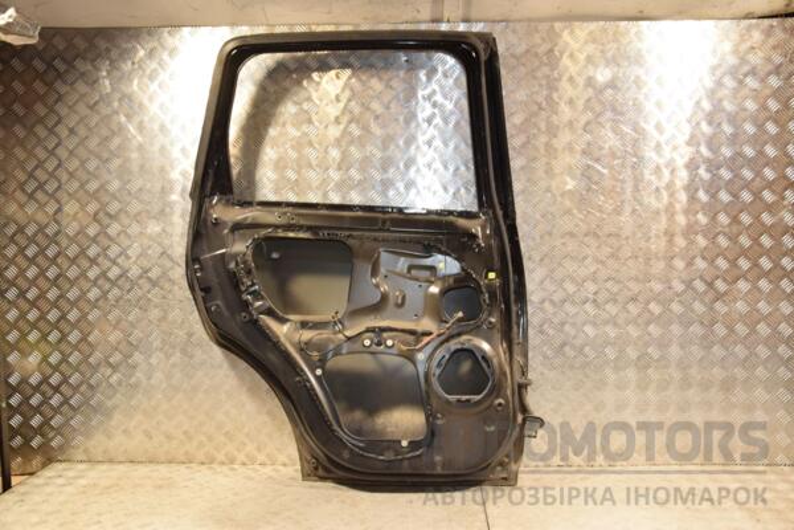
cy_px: 265
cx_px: 397
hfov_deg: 57.2
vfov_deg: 40.0
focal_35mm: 33
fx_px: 728
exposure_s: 1/160
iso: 800
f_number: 5
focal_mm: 22
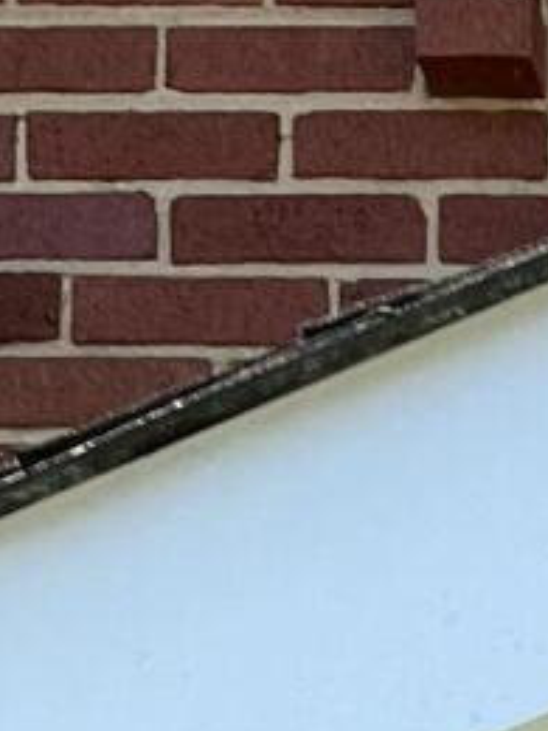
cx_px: 1520
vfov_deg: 7.5
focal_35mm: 200
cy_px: 2747
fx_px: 4222
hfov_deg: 6.8
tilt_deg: +0.1
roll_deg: +0.1
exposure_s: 1/898
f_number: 1.6
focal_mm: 5.1
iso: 50
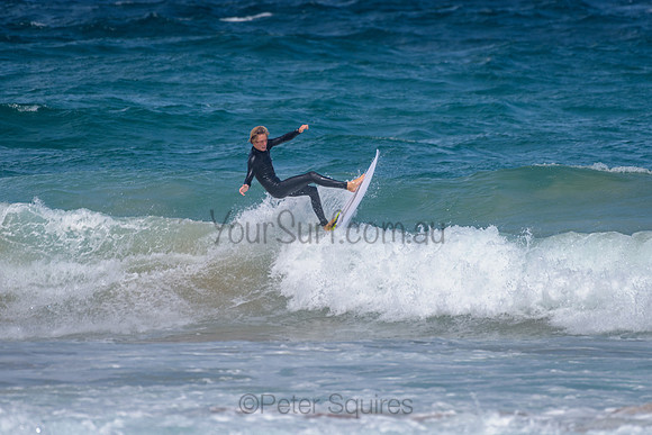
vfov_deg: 2.2
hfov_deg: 3.4
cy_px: 179
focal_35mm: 613
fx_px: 11110
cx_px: 362
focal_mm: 500
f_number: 5.6
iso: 100
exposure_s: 1/2000
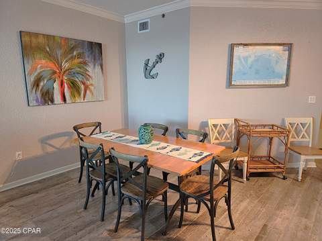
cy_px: 120
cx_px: 161
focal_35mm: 23
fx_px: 214
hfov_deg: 74.0
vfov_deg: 58.8
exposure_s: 1/120
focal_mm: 5.4
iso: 500
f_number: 1.8
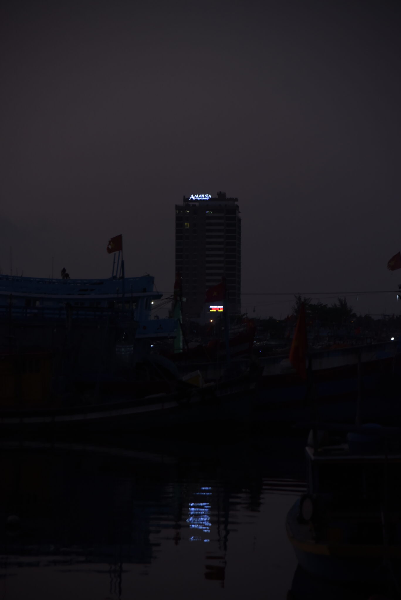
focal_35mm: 120
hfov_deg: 11.4
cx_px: 200
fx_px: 2003
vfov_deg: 17.1
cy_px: 300
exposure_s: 1/100
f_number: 4
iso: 1250
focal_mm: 120
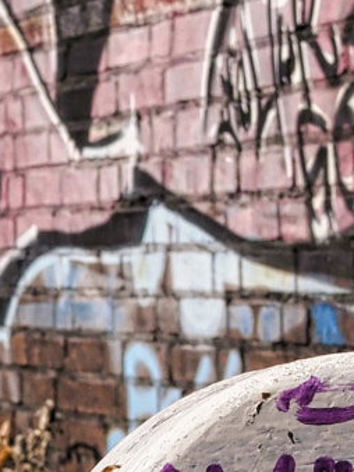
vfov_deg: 8.4
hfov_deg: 6.3
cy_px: 136
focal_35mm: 236
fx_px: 3220
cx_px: 262
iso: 200
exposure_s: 1/640
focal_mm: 25
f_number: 8
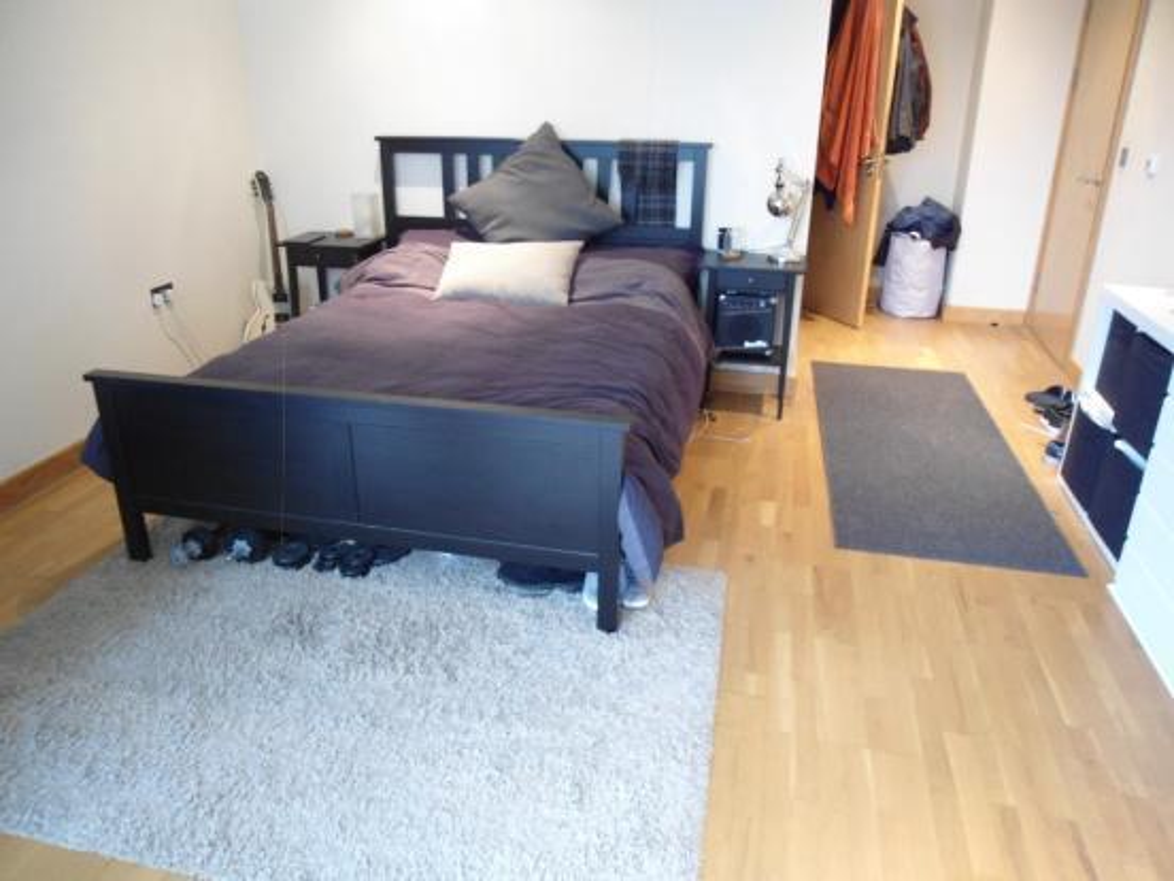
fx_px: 882
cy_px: 440
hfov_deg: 67.3
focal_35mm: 26
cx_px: 587
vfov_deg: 53.1
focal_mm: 4.7
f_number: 2.8
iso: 400
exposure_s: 1/8
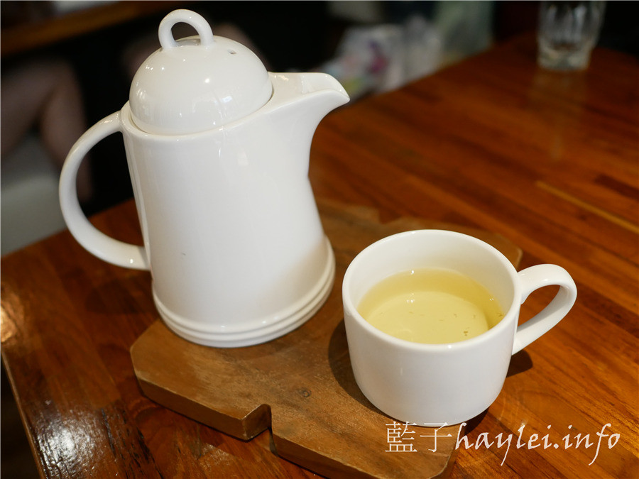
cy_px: 240
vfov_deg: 46.8
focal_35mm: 30
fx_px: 554
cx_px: 320
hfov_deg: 60.0
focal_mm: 15
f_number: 1.7
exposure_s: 1/60
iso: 1000
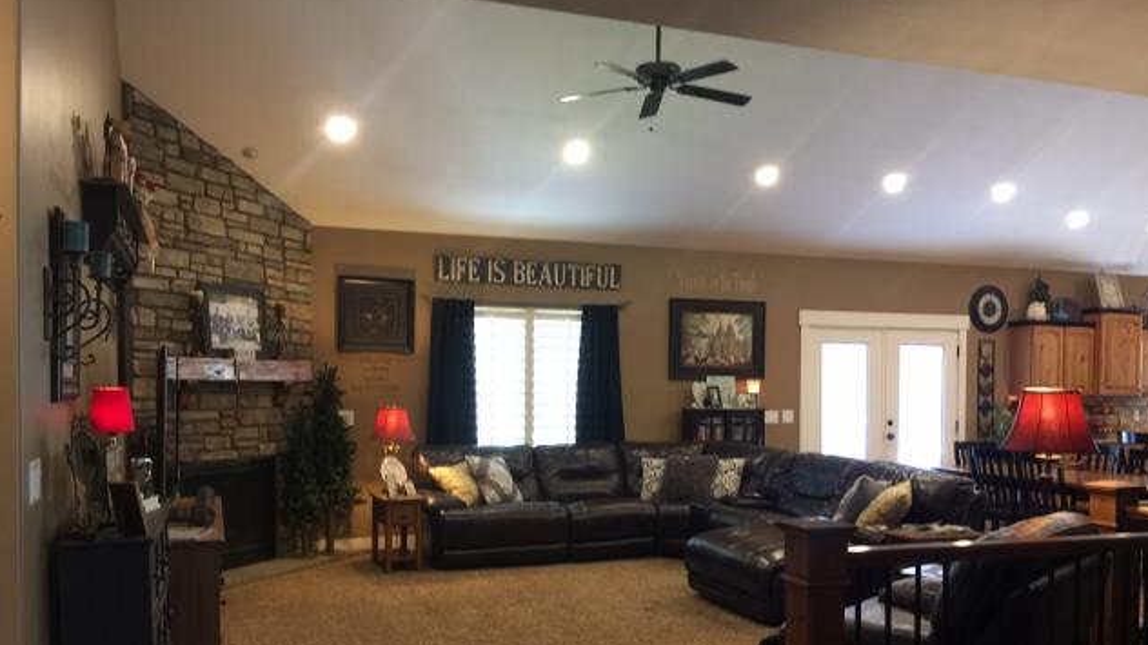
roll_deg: -1.1
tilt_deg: -2.7
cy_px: 423
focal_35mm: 32
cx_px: 578
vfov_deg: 36.3
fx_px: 974
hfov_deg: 61.0
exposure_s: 1/10
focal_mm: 4.15
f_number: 2.2
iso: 100
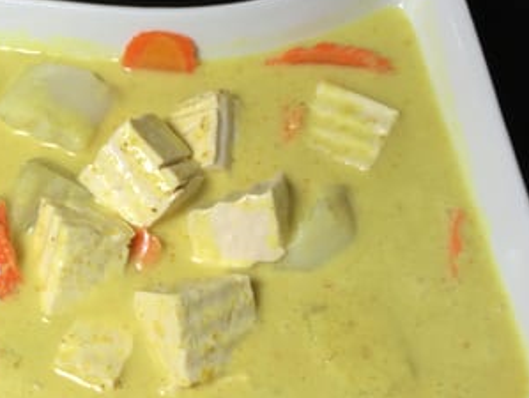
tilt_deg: -66.8
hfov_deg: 30.5
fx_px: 949
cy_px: 292
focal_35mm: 62
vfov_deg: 23.5
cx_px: 119
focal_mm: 4.15
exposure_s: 1/60
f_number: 2.2
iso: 32
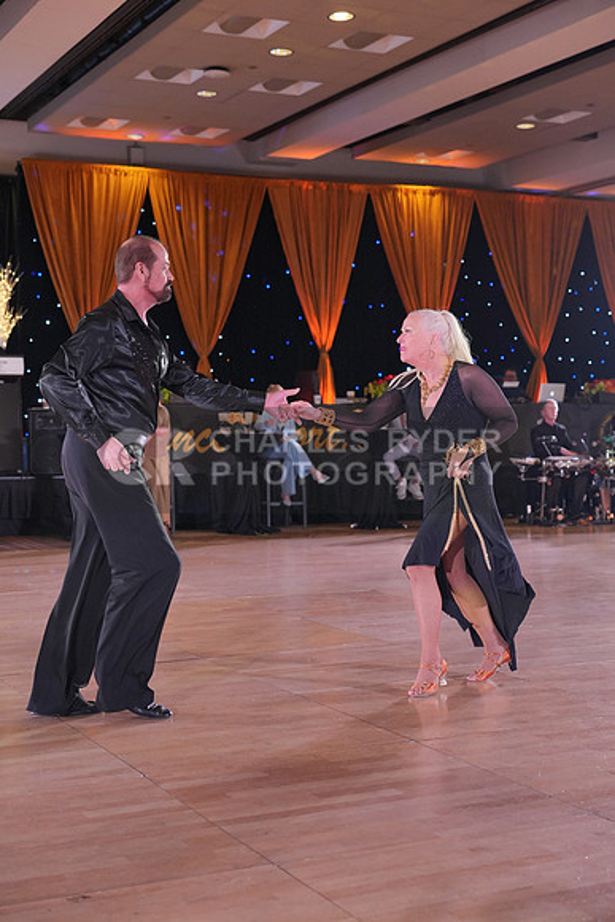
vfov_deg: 36.9
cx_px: 308
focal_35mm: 54
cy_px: 461
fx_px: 1383
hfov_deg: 25.1
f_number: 4
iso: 2000
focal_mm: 54
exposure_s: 1/400
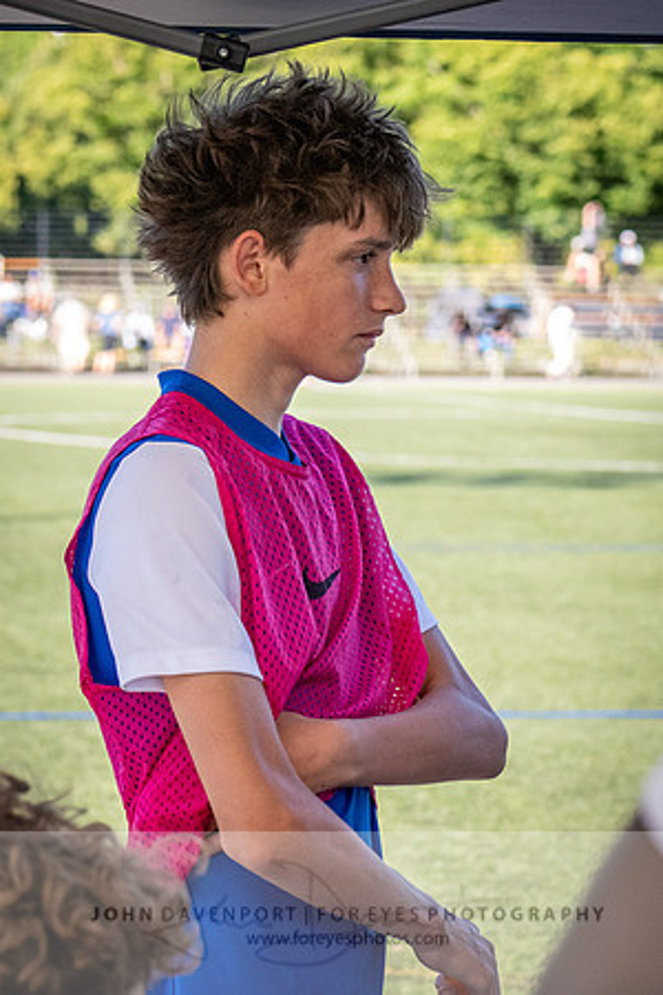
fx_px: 3989
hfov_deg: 9.5
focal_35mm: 144
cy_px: 396
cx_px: 211
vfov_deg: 14.2
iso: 2500
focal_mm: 80
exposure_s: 1/2000
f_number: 5.6
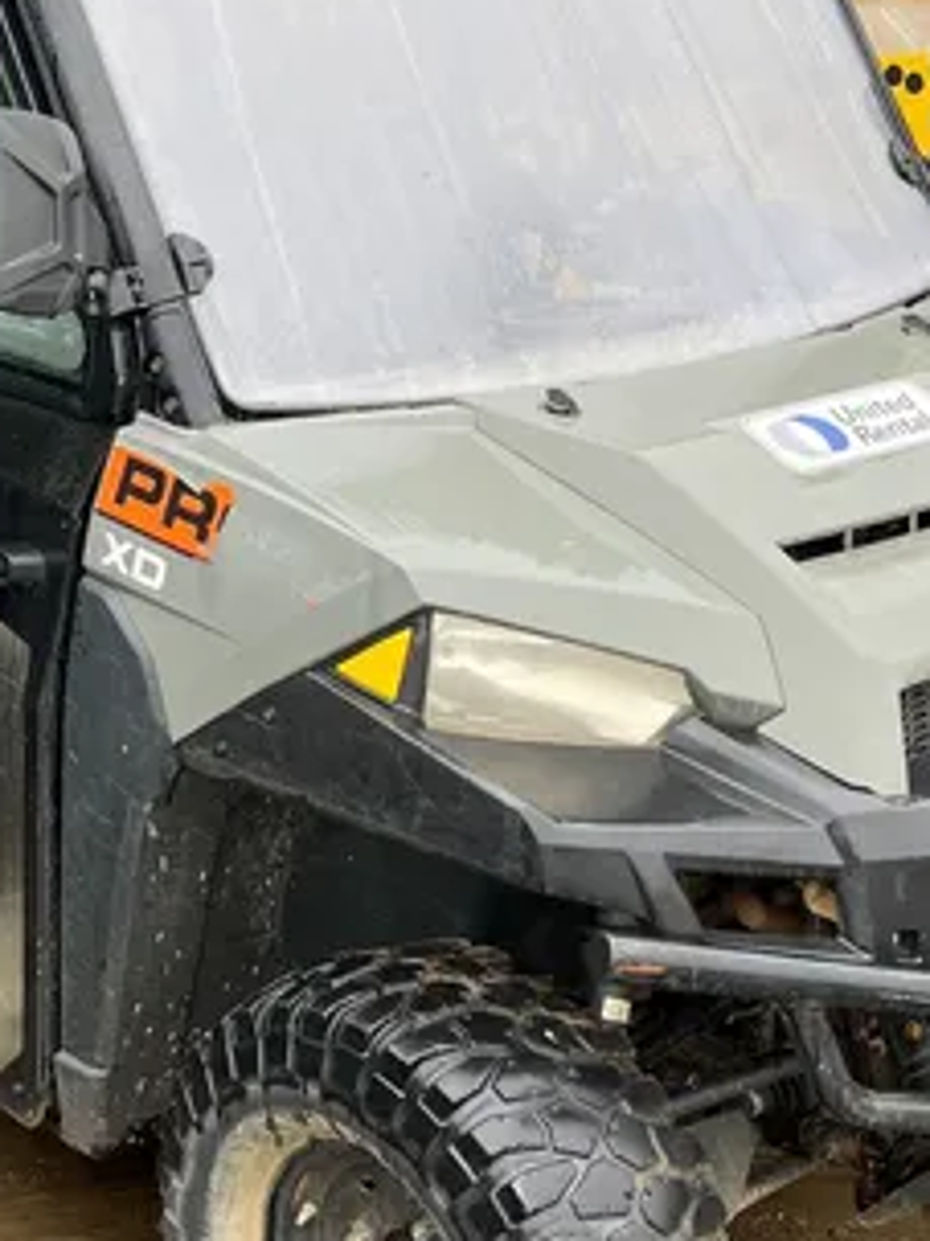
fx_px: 2258
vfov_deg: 30.5
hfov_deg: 23.2
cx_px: 320
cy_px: 428
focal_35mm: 63
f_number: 1.6
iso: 50
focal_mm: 5.1
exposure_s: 1/358
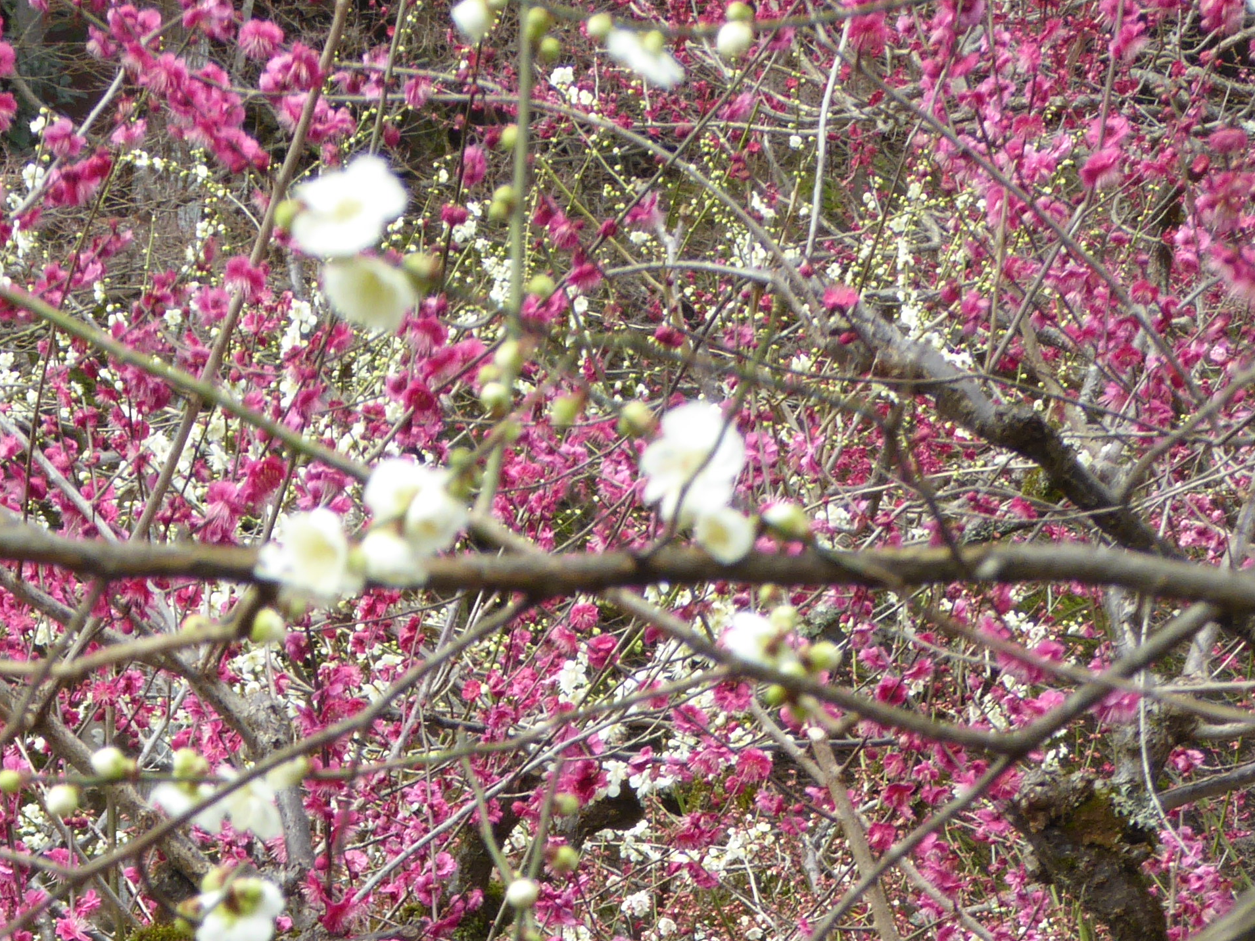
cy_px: 1117
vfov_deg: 5.0
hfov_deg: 6.7
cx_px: 82
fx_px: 10693
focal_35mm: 295
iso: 100
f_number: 5.1
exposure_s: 1/100
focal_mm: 20.6
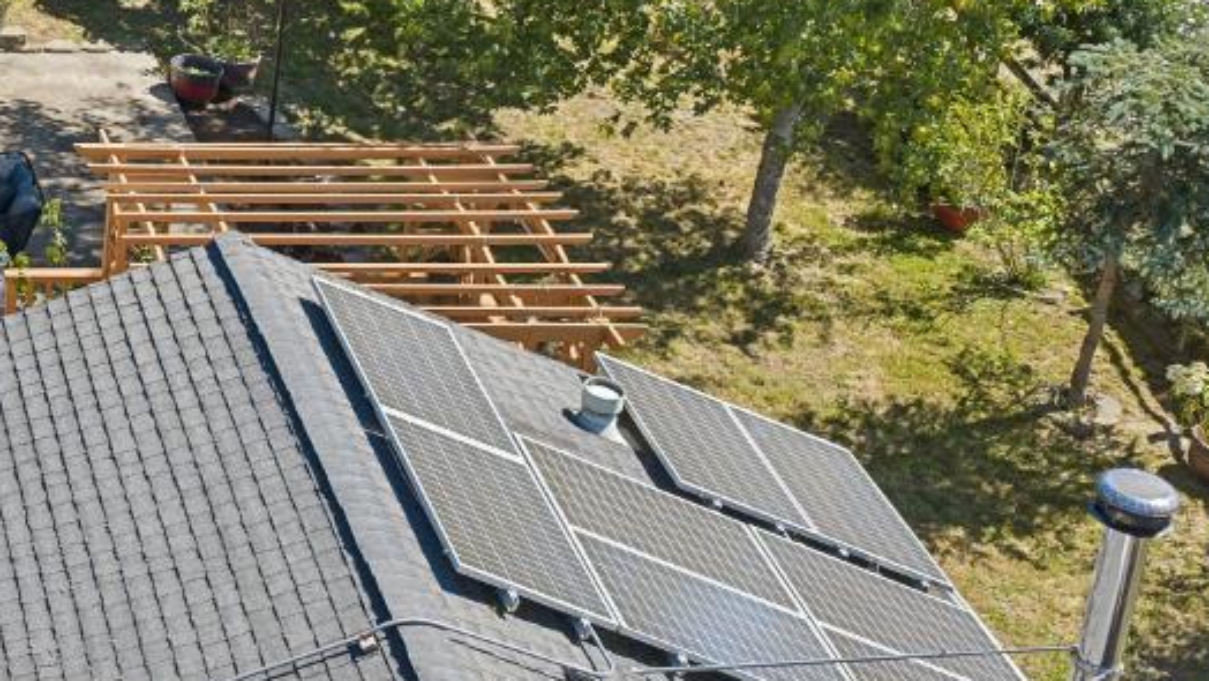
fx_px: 2693
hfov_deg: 22.2
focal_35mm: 84
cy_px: -97
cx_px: -431
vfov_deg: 14.0
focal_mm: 14.4
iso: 320
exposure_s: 1/1250
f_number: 2.8
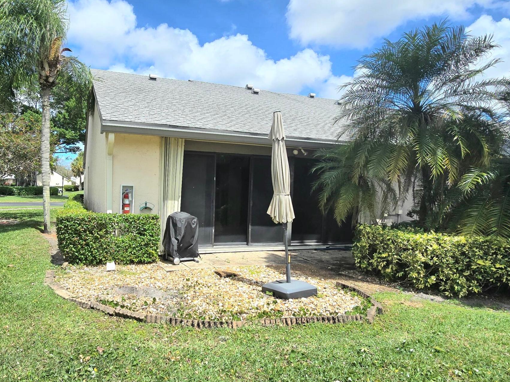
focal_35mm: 22
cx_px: 197
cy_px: 203
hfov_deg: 75.3
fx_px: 324
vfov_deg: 61.0
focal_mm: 2.2
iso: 50
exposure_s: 1/3333
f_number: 2.2
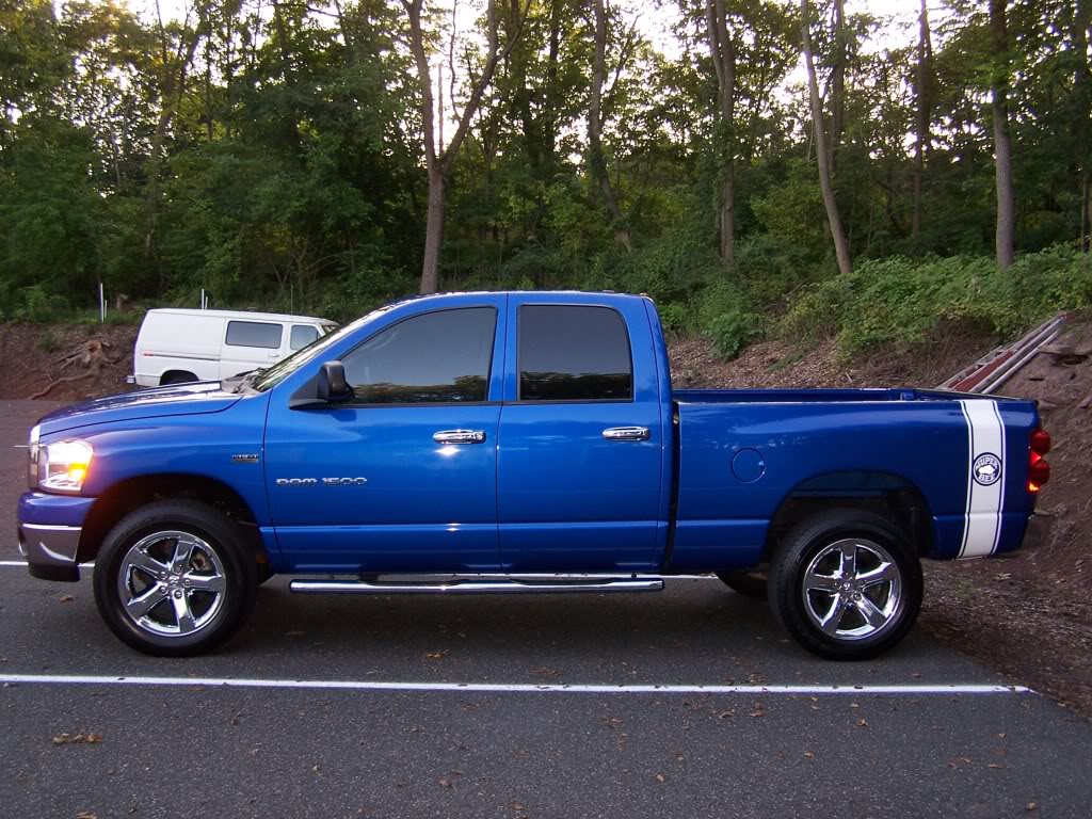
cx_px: 546
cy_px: 410
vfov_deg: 37.7
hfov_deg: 49.0
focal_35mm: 38
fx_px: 1199
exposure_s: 1/60
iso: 80
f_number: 2.8
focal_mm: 6.3
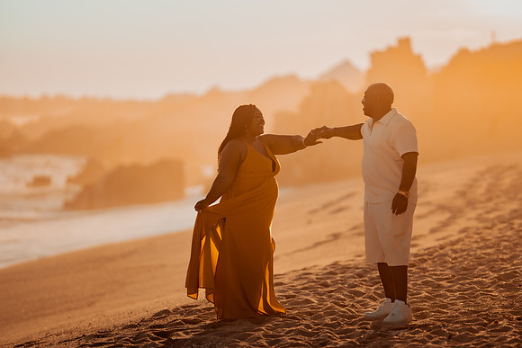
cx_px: 261
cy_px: 174
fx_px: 1958
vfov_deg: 10.2
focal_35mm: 135
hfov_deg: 15.2
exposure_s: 1/8000
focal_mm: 135
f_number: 1.8
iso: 100
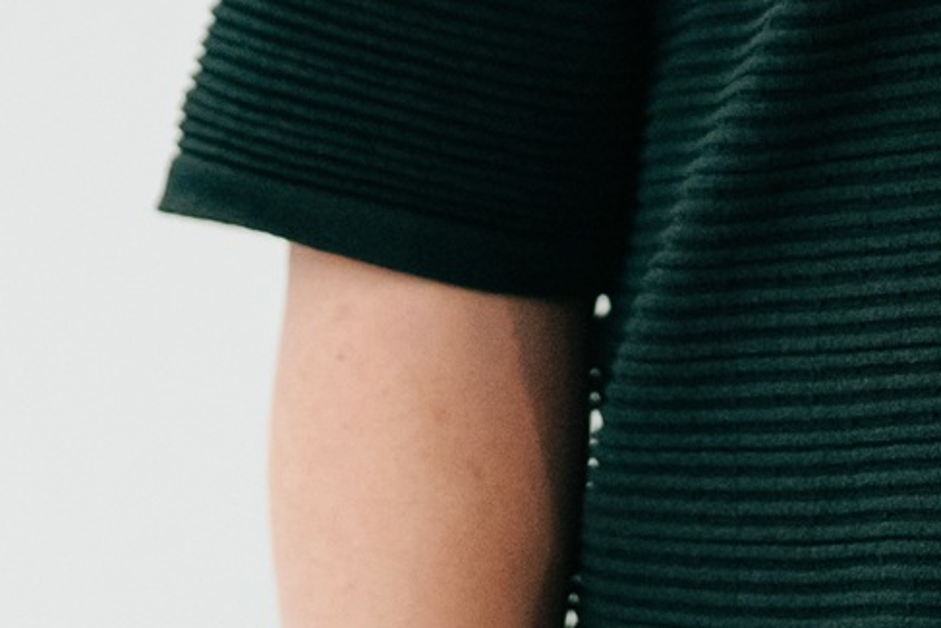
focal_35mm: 308
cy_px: -377
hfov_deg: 6.7
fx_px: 8053
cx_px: 647
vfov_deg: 4.4
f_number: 1.2
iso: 1600
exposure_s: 1/2500
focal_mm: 50
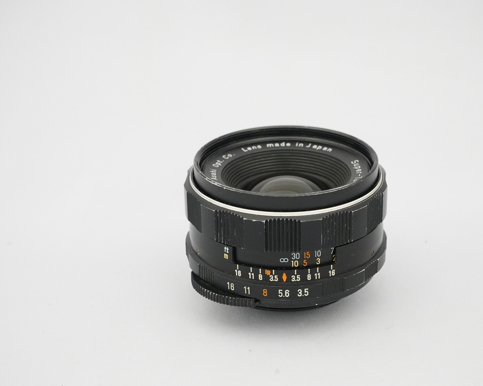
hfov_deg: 27.5
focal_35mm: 69
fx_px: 987
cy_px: 214
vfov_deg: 22.2
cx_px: 281
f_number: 11
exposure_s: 1/30
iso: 6400
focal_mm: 55
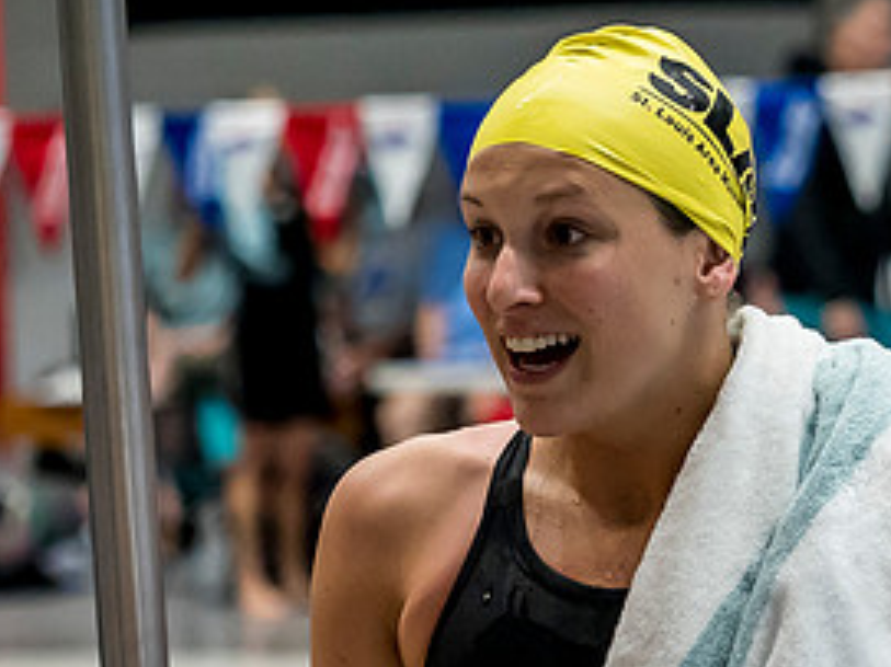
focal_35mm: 416
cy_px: 368
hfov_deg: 4.8
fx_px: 10703
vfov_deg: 3.6
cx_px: 584
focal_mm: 70
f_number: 2.8
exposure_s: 1/400
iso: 2000
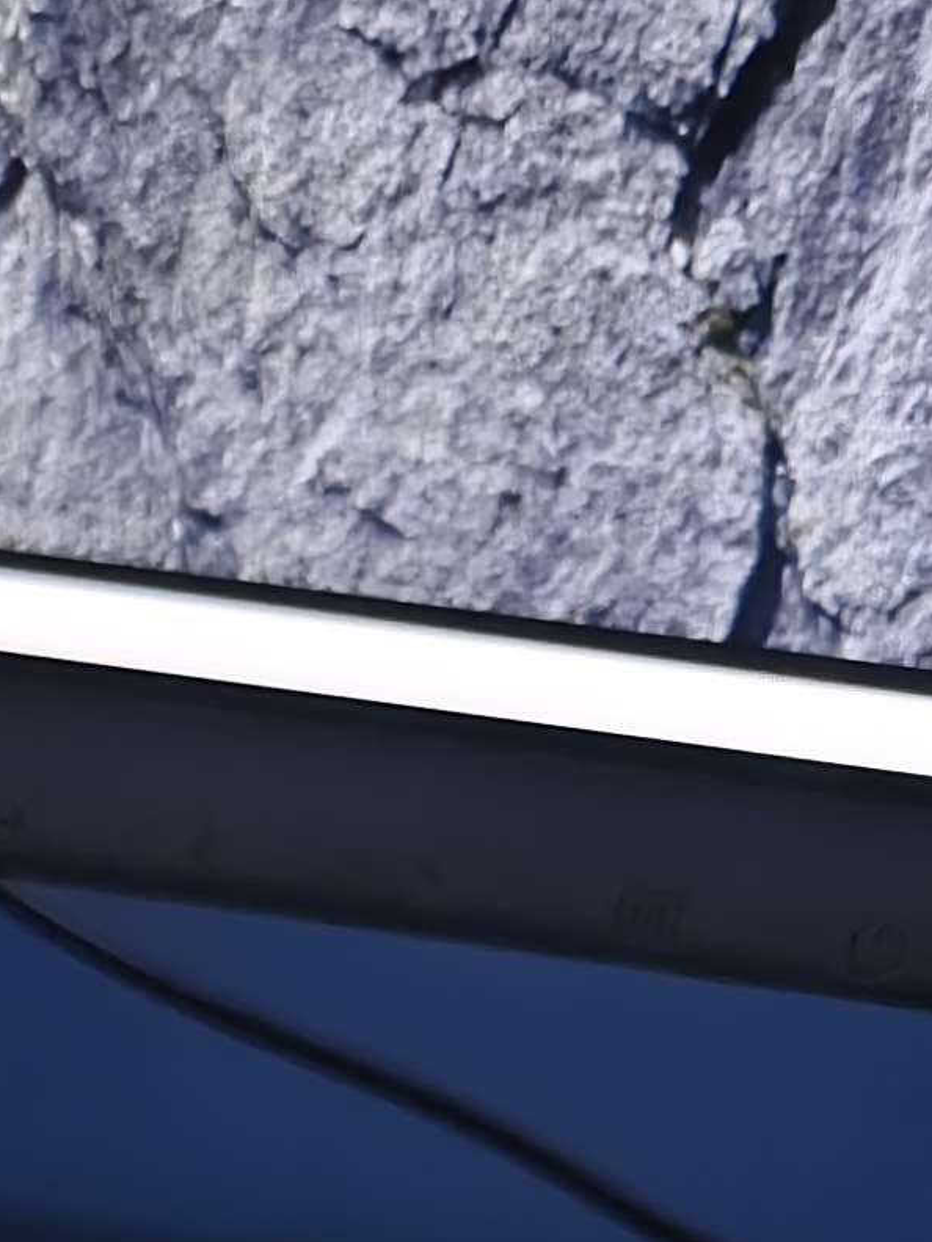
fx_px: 4272
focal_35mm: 119
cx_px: -1084
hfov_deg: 11.0
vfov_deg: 14.0
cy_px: 2454
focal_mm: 5.56
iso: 431
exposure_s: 1/50
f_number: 1.88
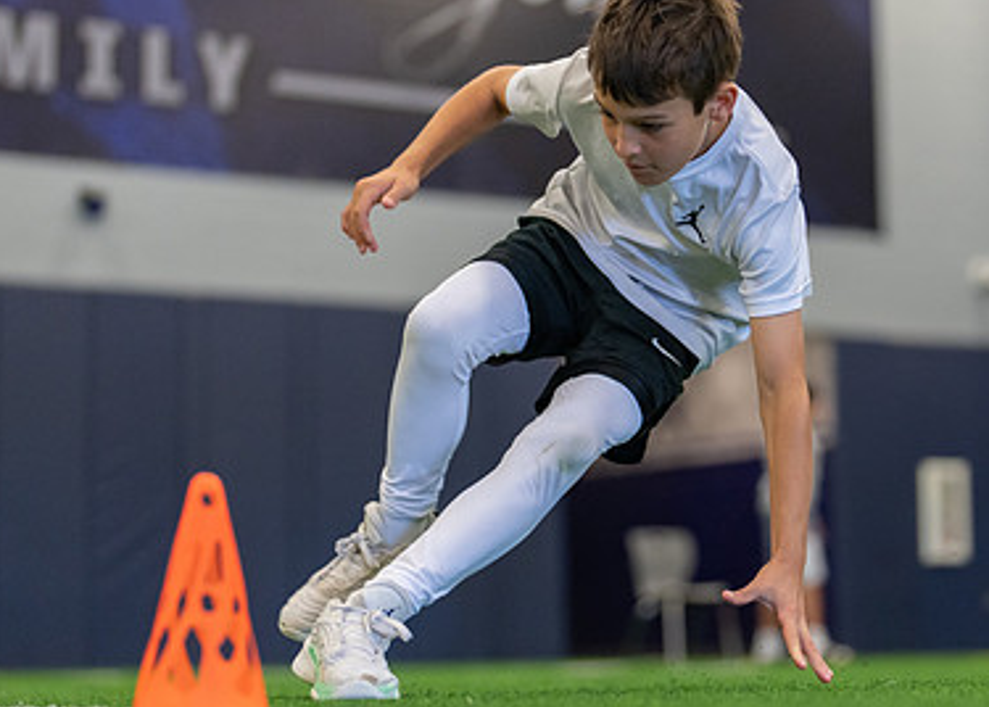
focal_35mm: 98
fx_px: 2753
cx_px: 702
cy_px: 353
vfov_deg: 14.6
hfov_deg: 20.3
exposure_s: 1/1000
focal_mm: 50
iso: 1250
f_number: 1.2
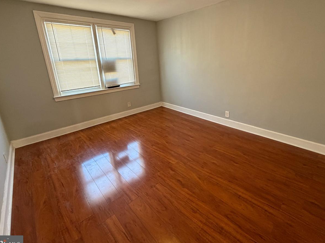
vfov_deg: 74.3
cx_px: 172
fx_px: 160
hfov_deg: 90.9
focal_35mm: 17
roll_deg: +1.8
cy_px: 104
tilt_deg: -15.1
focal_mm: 2.22
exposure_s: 1/60
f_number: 2.2
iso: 400
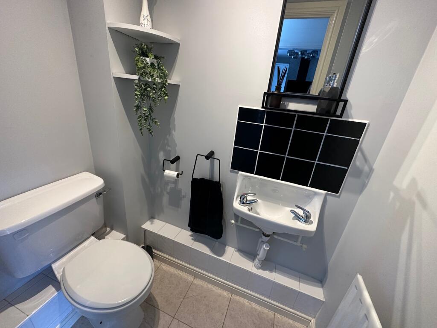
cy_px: 164
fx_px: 177
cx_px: 218
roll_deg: -6.8
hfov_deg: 102.1
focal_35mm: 14
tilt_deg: -20.7
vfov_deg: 85.7
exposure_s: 1/99
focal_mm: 2.22
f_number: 2.2
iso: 200
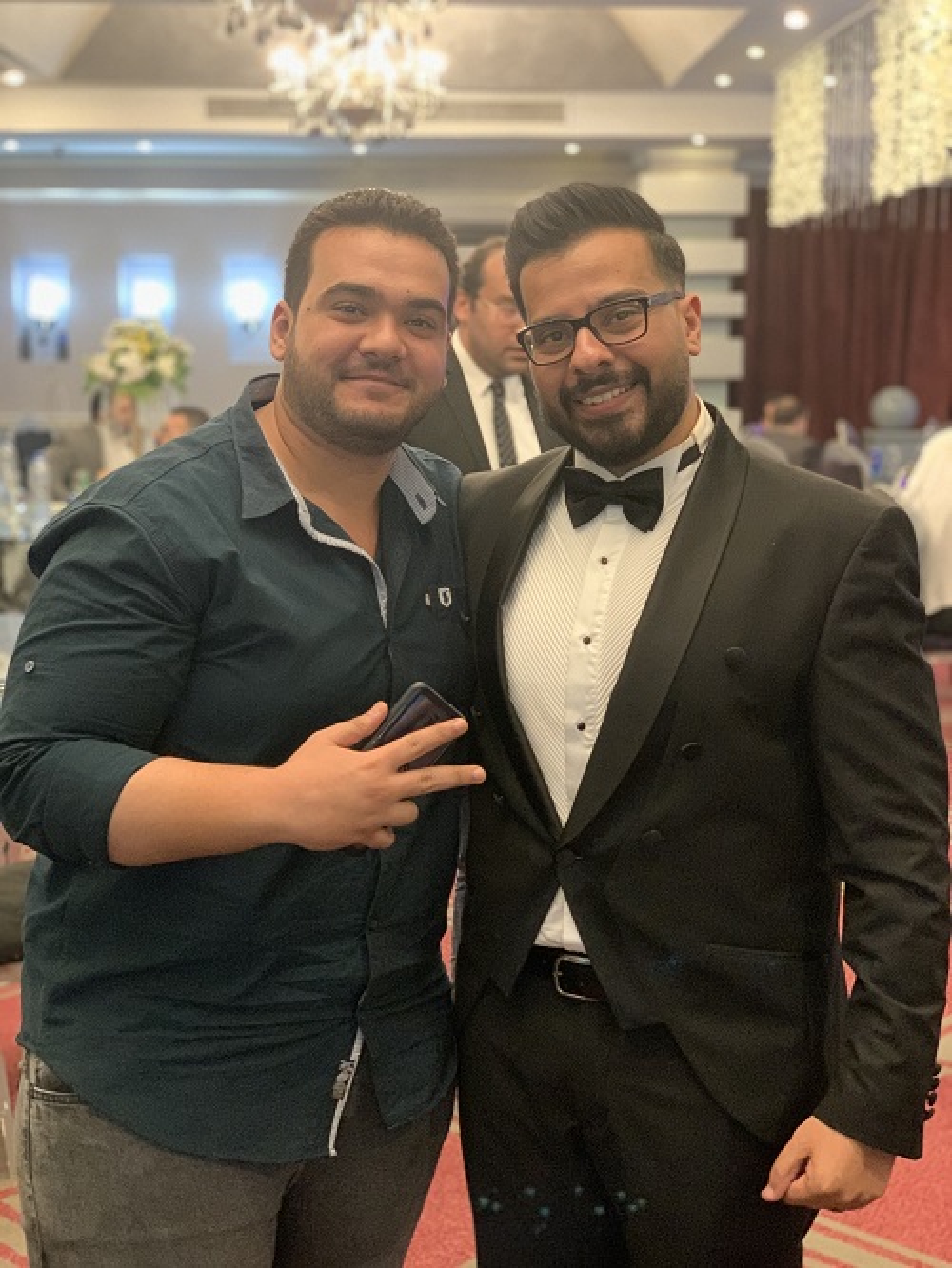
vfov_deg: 36.8
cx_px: 476
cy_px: 634
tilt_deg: -8.2
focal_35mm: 52
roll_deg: +0.5
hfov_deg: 28.1
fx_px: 1906
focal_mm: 6
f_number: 2.4
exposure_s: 1/25
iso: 400
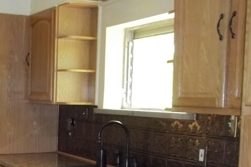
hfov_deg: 29.5
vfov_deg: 20.4
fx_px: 460
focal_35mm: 66
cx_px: 34
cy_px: 136
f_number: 3.3
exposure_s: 1/30
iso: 320
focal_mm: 5.9
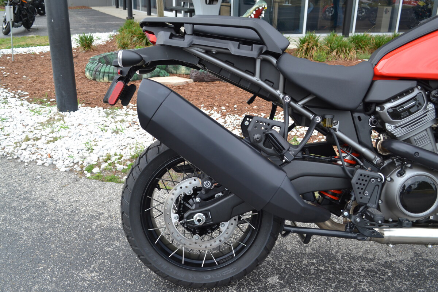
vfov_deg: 40.0
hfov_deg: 57.2
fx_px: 401
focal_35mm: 33
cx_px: 219
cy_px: 146
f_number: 5.6
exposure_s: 1/125
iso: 200
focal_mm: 22
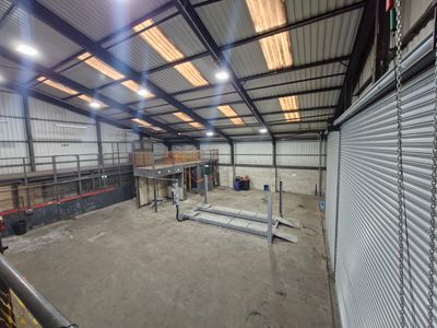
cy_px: 164
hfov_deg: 106.2
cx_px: 218
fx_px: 164
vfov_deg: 89.9
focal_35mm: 13
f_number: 2.2
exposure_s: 1/50
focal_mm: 1.74
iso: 400
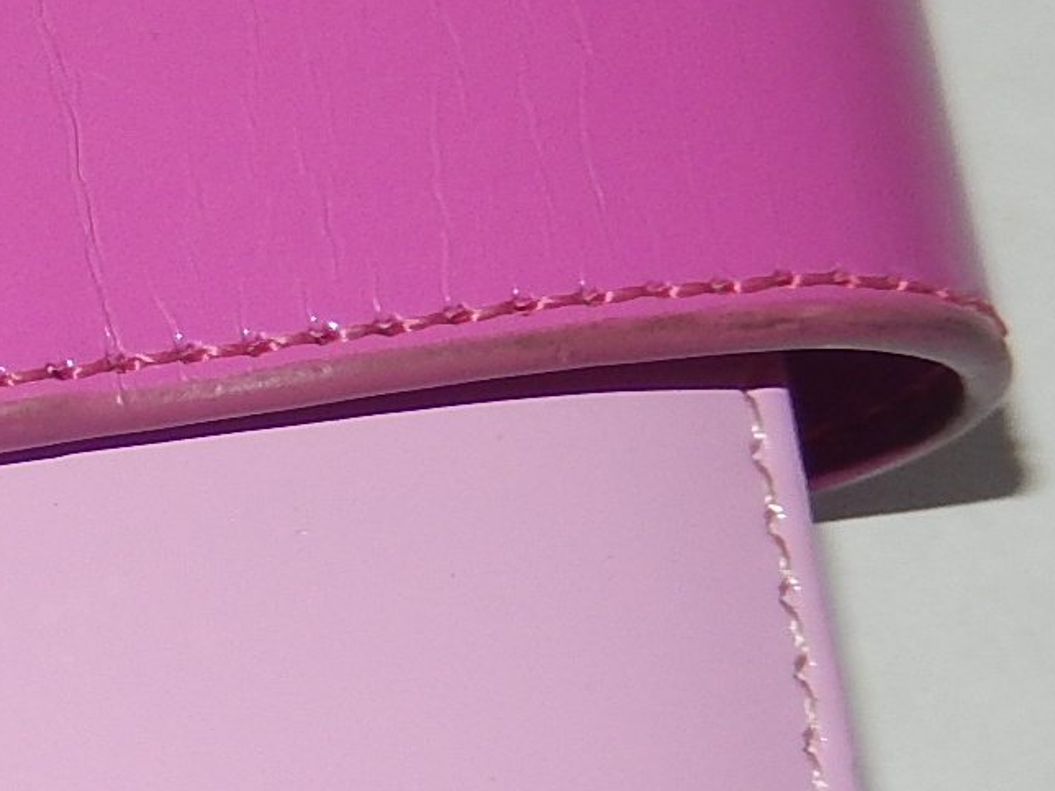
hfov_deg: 14.4
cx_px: -546
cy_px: 619
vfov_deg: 11.6
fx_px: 3871
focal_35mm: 127
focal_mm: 6.5
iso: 200
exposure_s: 1/30
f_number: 8
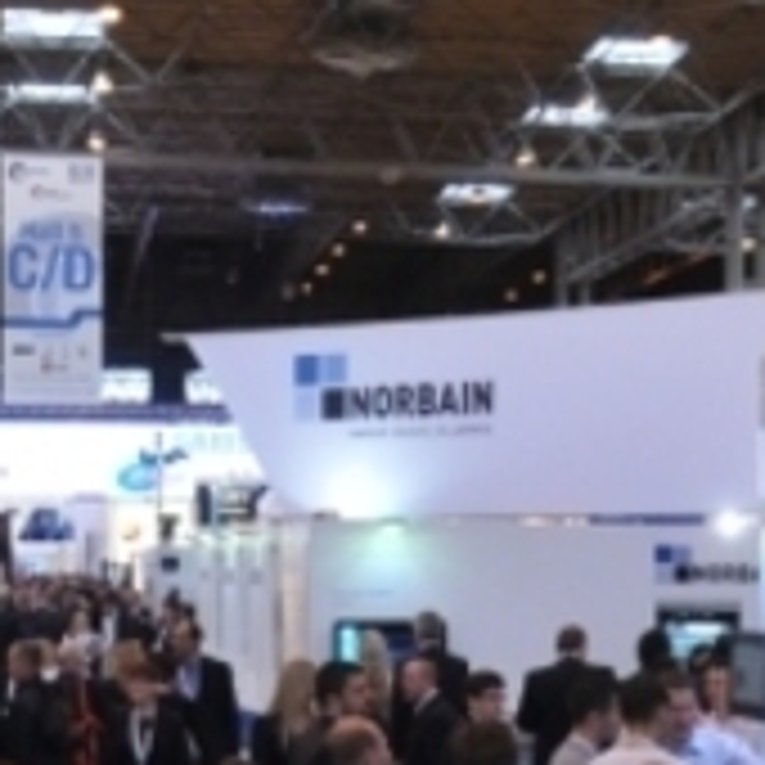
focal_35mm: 98
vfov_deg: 17.4
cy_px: 749
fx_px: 2450
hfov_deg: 17.5
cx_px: 655
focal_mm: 24
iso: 500
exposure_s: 1/30
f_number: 5.6
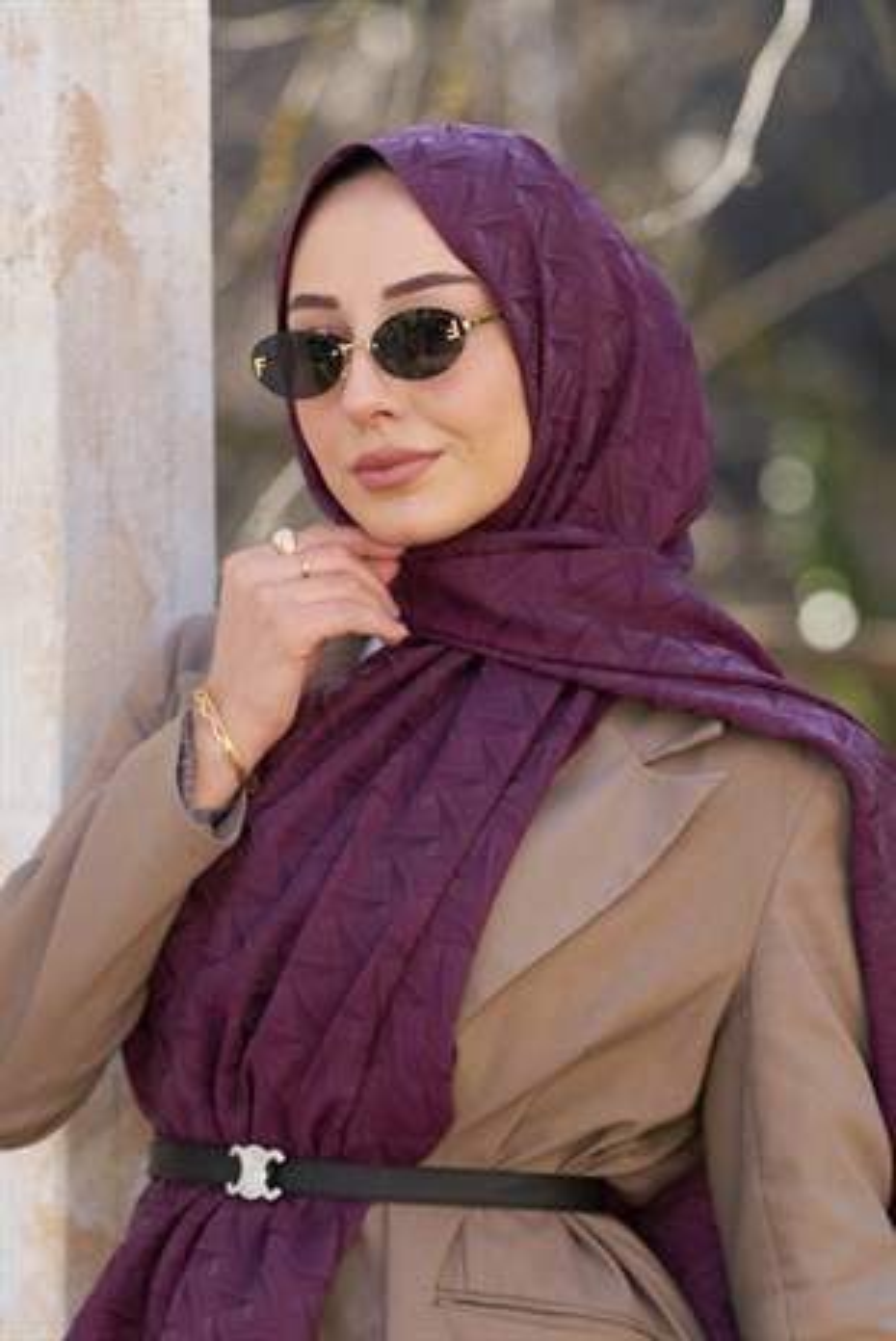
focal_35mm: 142
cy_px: 670
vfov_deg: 14.4
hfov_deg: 9.7
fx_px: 5293
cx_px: 448
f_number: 4.5
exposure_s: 1/250
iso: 200
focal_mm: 142
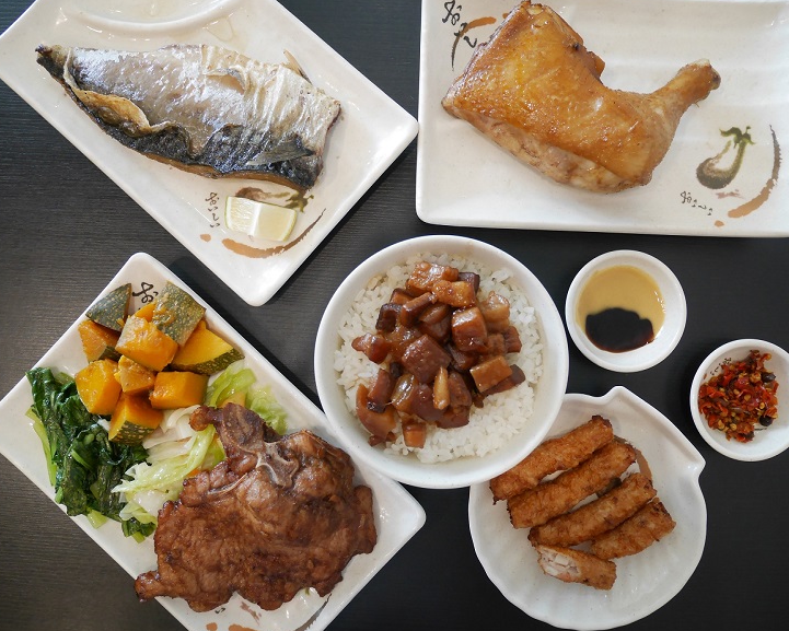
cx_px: 404
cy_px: 317
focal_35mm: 26
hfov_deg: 66.0
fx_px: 607
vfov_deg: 54.9
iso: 800
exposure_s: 1/60
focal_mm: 12
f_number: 3.5
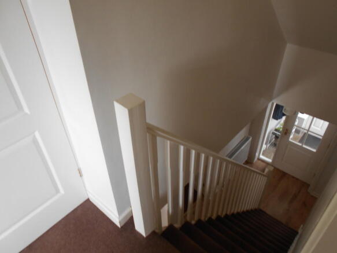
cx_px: 168
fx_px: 253
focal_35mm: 26
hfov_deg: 67.3
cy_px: 126
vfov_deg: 53.0
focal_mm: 4.6
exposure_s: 1/30
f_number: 3.2
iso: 160
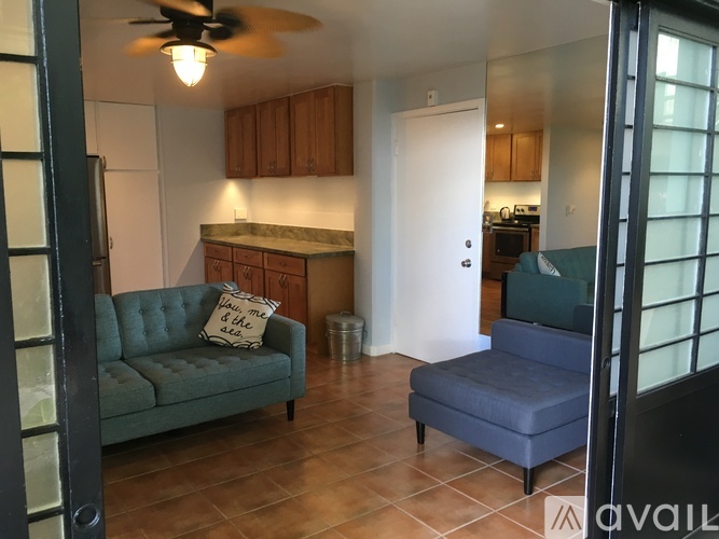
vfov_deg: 48.2
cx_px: 360
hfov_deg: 61.7
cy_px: 270
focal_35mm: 29
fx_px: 602
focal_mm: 4.15
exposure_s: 1/30
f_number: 2.2
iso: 64
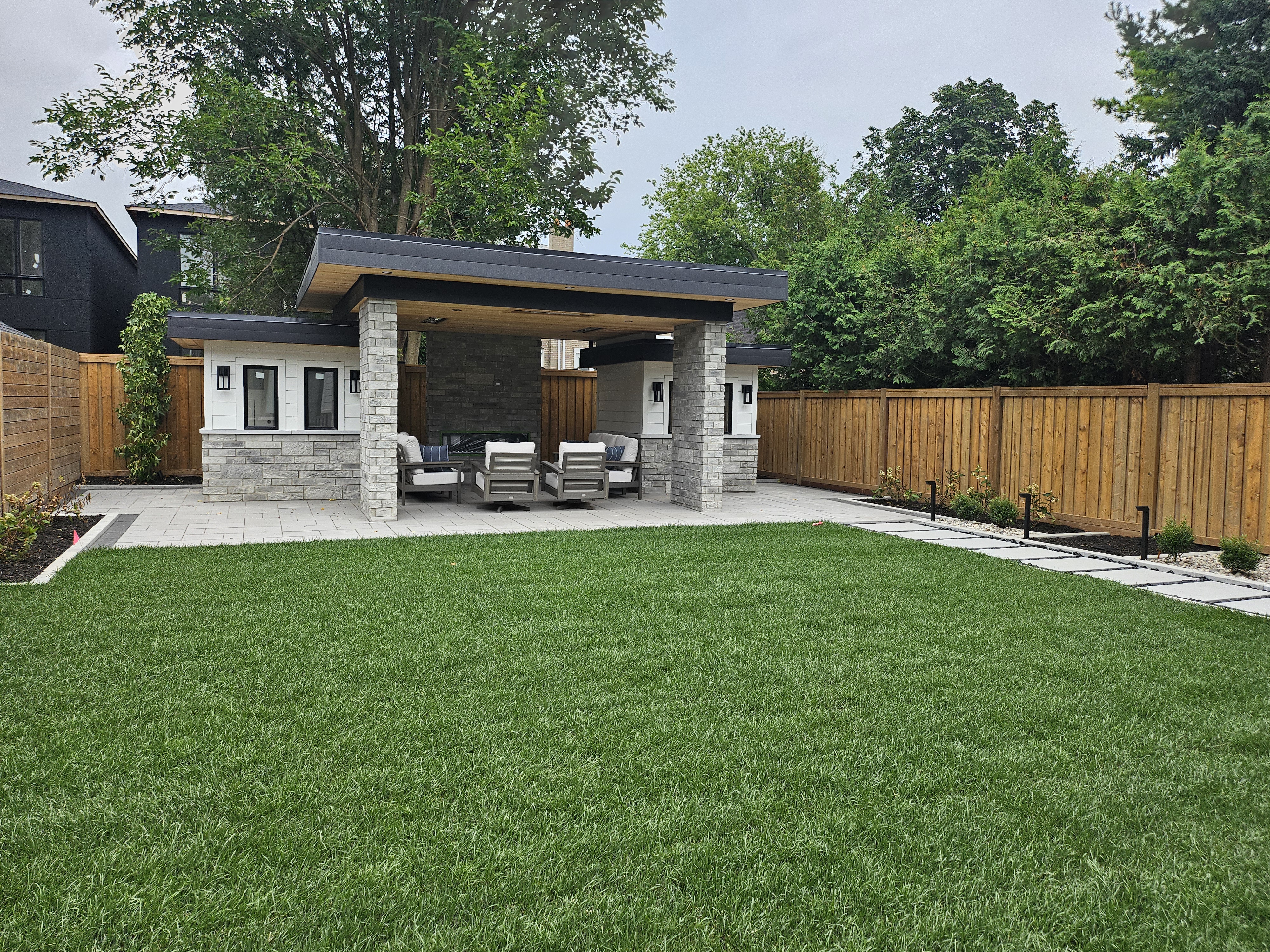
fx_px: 881
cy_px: 476
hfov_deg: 71.6
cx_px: 635
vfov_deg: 56.8
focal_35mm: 24
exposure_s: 1/1111
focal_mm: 5
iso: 50
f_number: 1.8
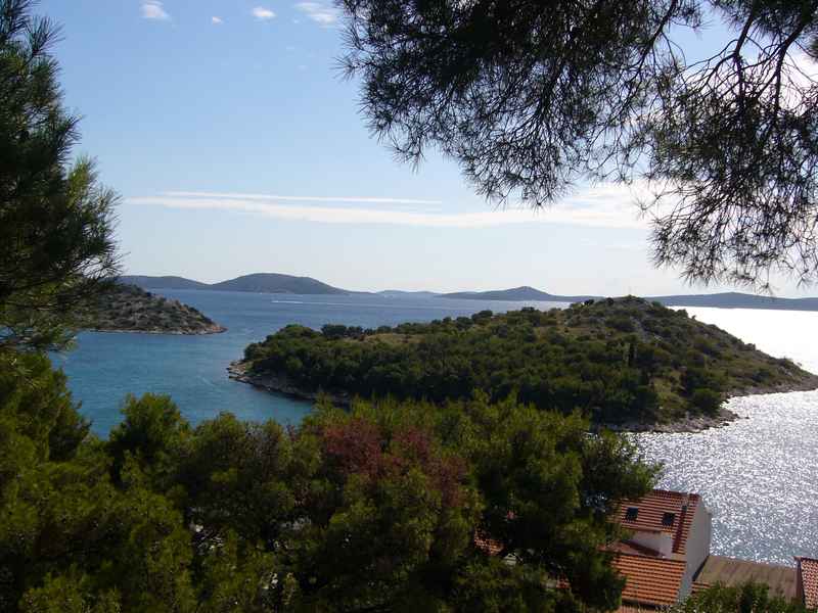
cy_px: 306
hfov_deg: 52.6
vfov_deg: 40.7
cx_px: 409
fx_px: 827
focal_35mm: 35
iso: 80
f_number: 5.6
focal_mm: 5.8
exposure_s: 1/640
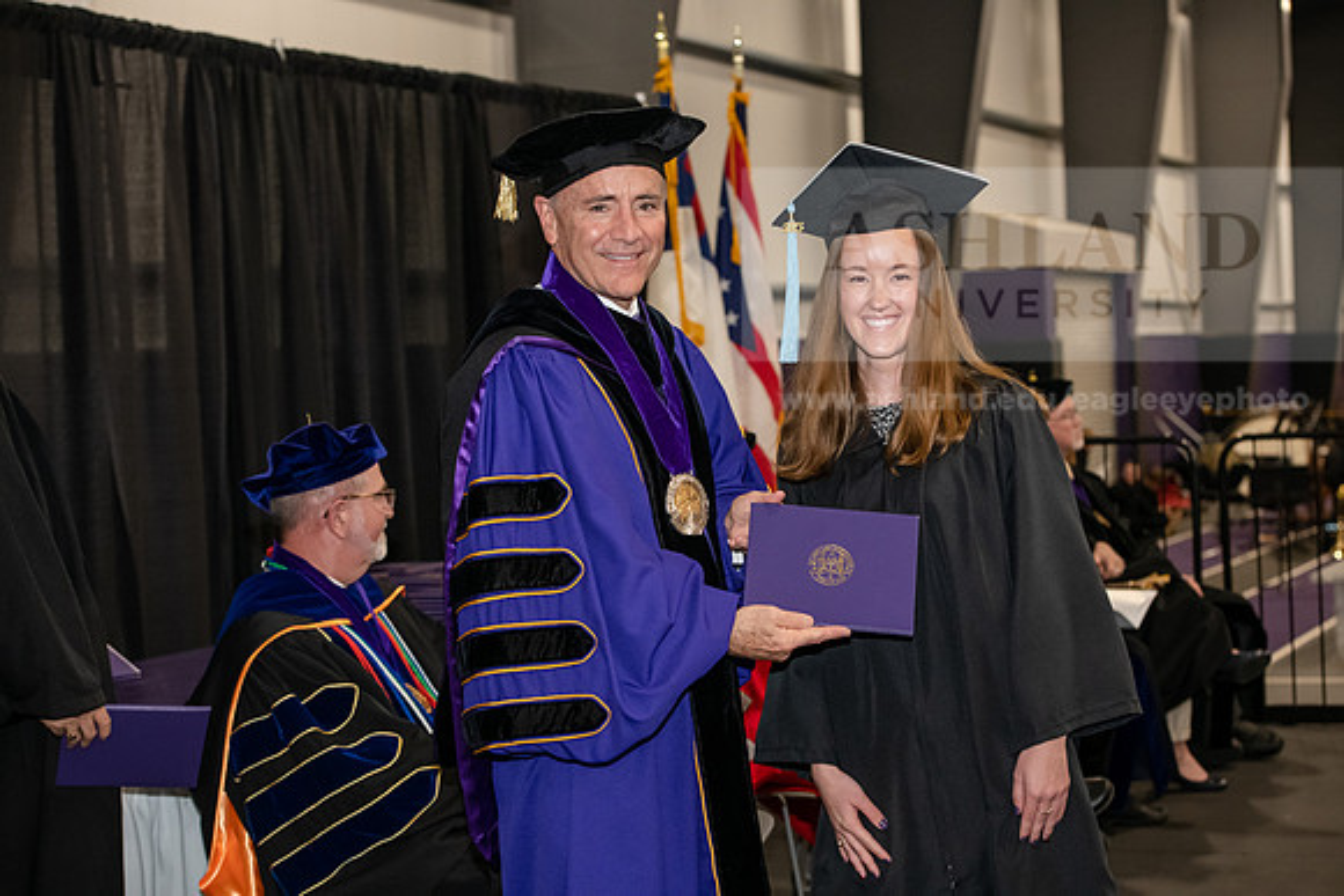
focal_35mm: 70
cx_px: 672
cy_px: 448
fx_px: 2614
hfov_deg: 28.8
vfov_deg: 19.5
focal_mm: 70
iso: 2500
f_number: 5
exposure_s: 1/200
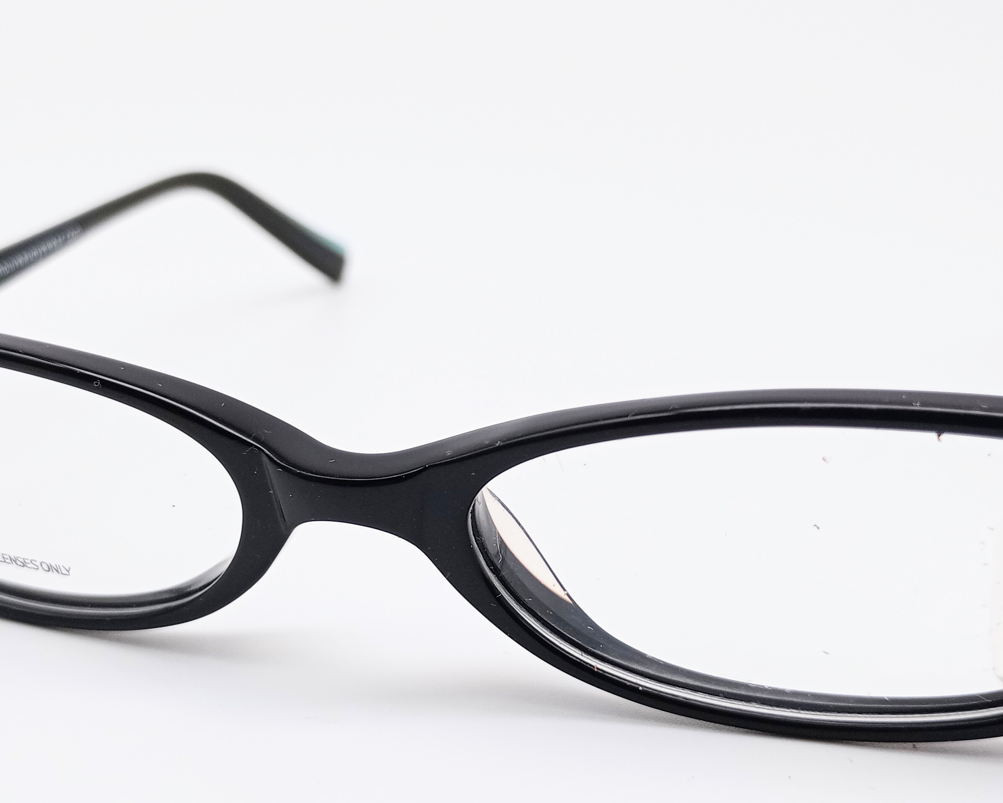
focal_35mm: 47
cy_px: 448
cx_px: 468
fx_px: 1395
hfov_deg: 39.5
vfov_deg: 32.1
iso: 104
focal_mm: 4.27
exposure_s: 1/133
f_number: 1.8
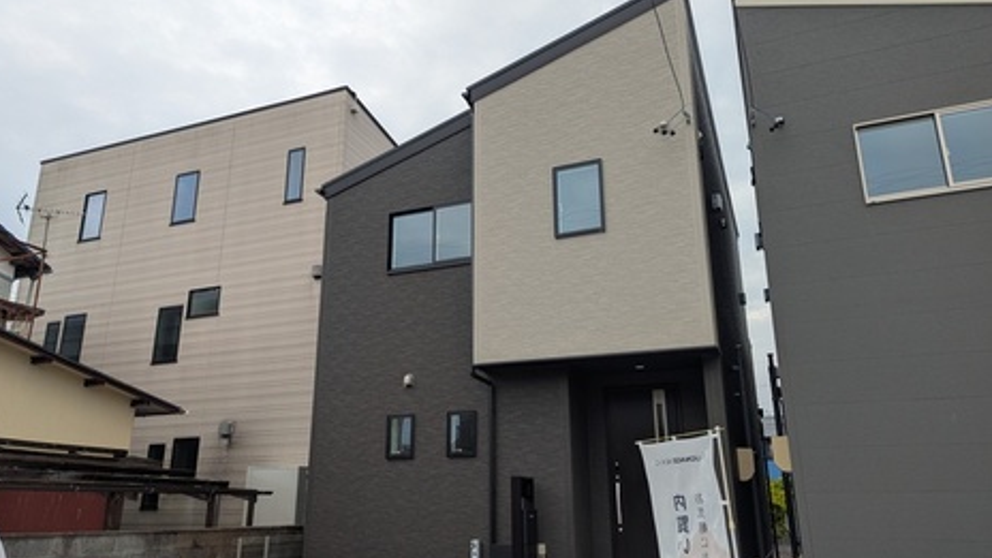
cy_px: 295
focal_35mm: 27
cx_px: 485
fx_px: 710
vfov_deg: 42.9
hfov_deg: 69.9
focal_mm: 6.81
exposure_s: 1/838
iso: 48
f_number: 1.85
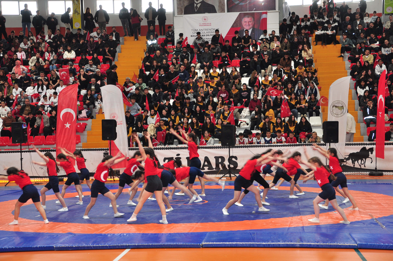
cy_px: 130
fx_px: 720
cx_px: 196
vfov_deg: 20.6
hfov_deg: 30.5
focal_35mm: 66
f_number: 4.5
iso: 400
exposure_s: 1/60
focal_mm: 44
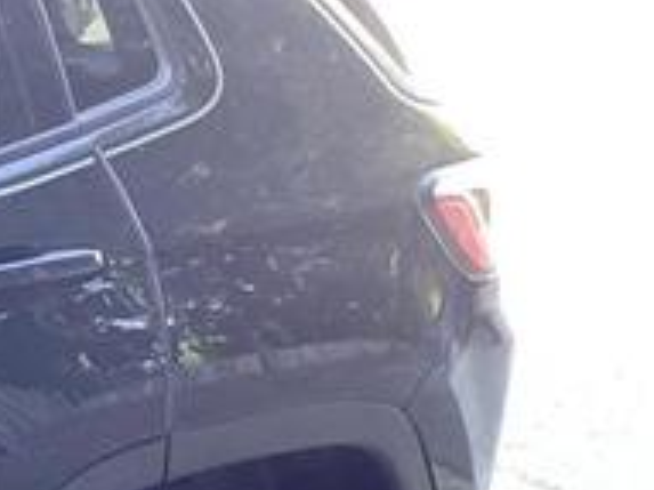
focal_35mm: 82
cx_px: -199
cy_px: 425
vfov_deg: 17.7
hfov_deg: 21.5
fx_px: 1548
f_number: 2.4
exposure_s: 1/60
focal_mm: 3.3
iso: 100
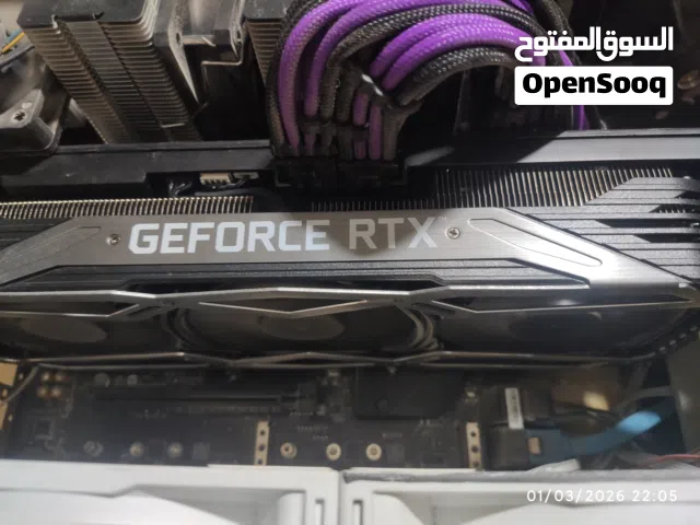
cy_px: 262
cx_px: 350
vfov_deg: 53.1
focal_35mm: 26
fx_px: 526
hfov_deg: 67.3
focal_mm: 4.77
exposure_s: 1/30
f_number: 1.75
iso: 466
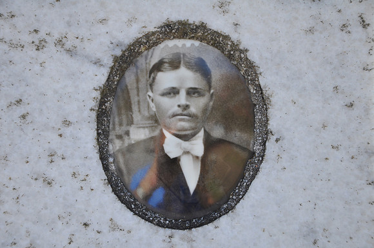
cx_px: 187
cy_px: 124
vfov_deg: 13.8
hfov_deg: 20.6
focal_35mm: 99
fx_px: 1027
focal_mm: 66
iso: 200
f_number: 6.3
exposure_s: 1/160
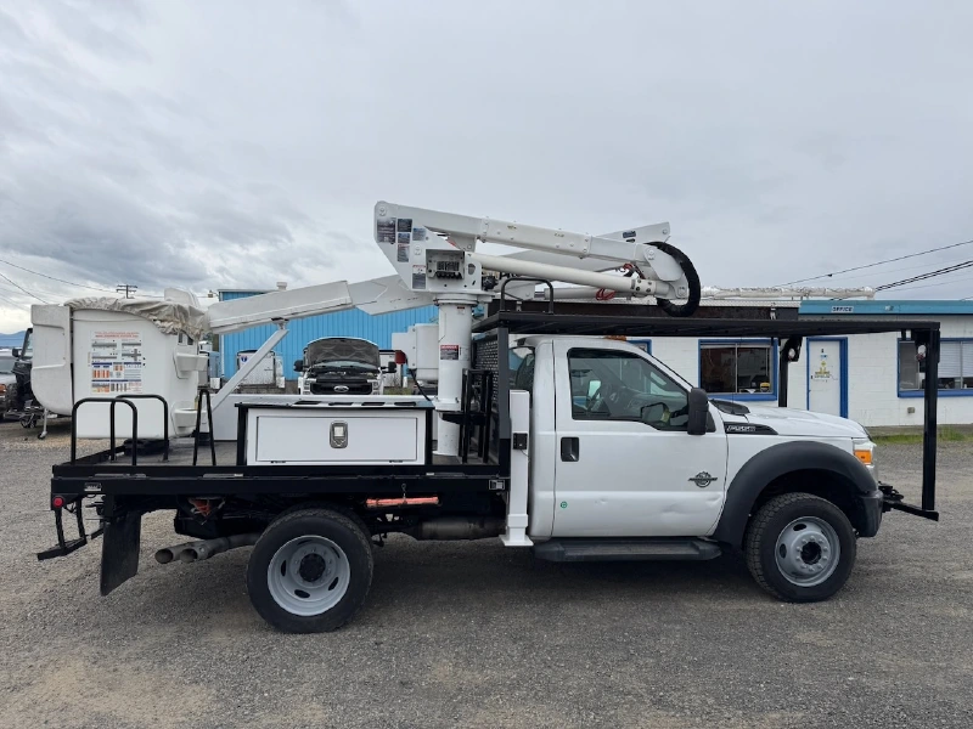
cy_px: 364
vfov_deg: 56.8
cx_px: 486
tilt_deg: -1.5
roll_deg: +0.0
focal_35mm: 24
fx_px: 675
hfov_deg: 71.6
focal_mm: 6.76
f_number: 1.78
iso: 80
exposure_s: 1/3802
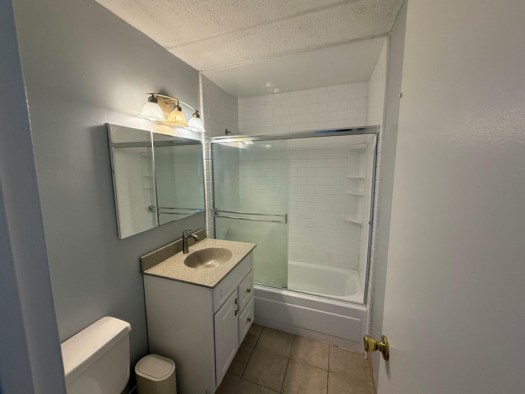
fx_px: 228
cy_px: 199
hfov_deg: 98.0
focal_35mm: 15
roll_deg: +1.0
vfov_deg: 81.8
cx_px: 246
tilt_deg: -7.0
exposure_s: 1/120
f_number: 2.2
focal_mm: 2.22
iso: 200
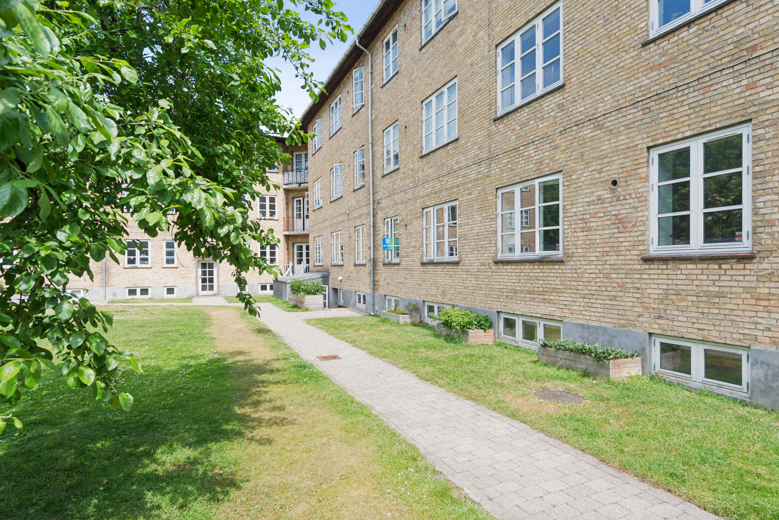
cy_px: 260
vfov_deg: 64.6
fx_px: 411
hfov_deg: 86.9
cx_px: 390
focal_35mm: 19
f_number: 10
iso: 200
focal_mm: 19
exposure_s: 1/100
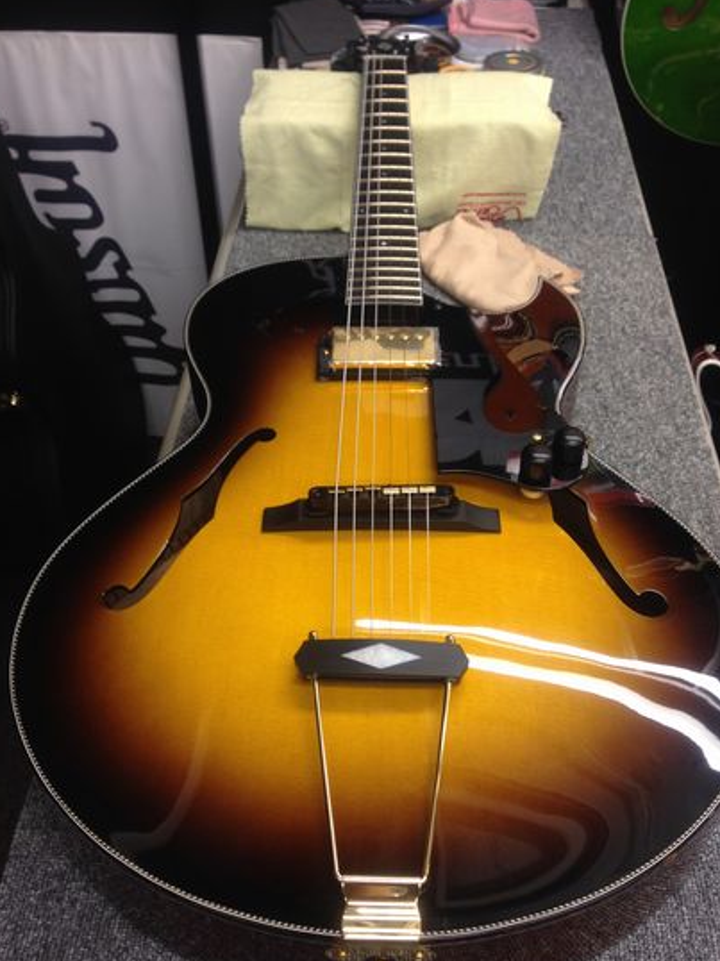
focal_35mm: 40
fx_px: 1110
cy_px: 447
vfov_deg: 46.8
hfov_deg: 35.9
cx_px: 360
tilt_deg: -38.9
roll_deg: -0.5
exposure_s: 1/30
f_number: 2.4
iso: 50
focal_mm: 4.12
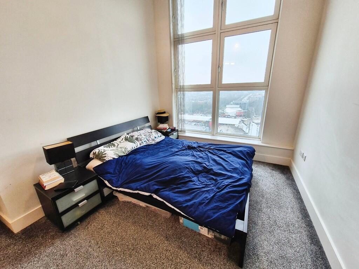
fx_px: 135
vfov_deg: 89.9
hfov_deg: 106.2
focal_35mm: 13
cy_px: 134
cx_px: 180
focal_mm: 2.2
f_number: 2.2
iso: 100
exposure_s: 1/50
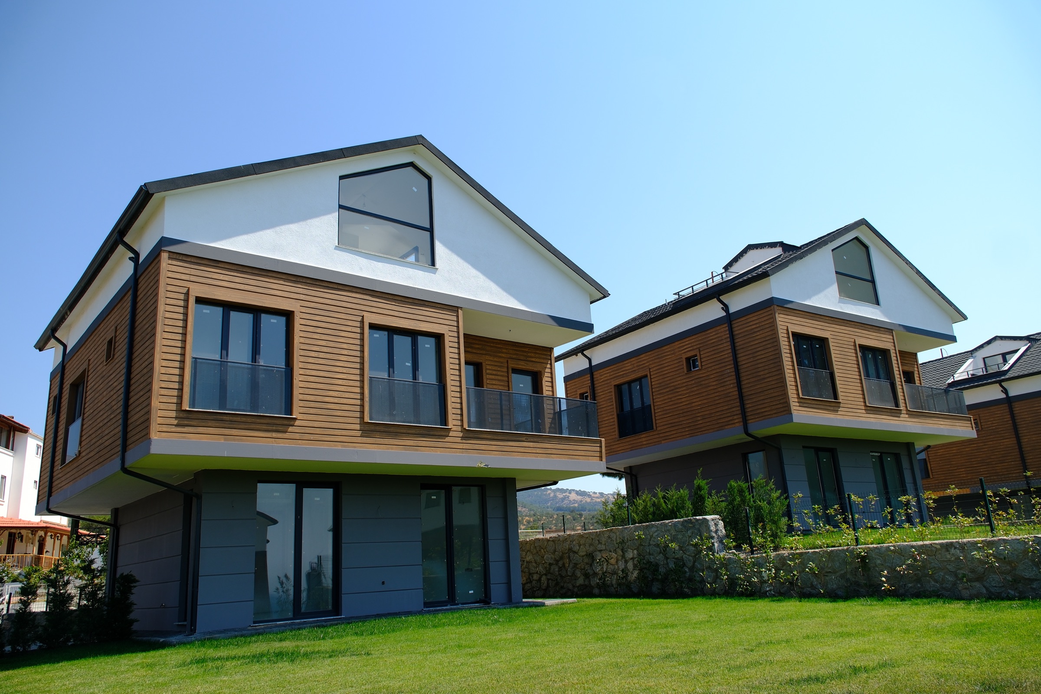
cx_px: 520
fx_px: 781
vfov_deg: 47.9
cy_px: 347
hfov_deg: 67.4
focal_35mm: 27
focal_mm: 18
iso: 160
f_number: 4.5
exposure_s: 1/400
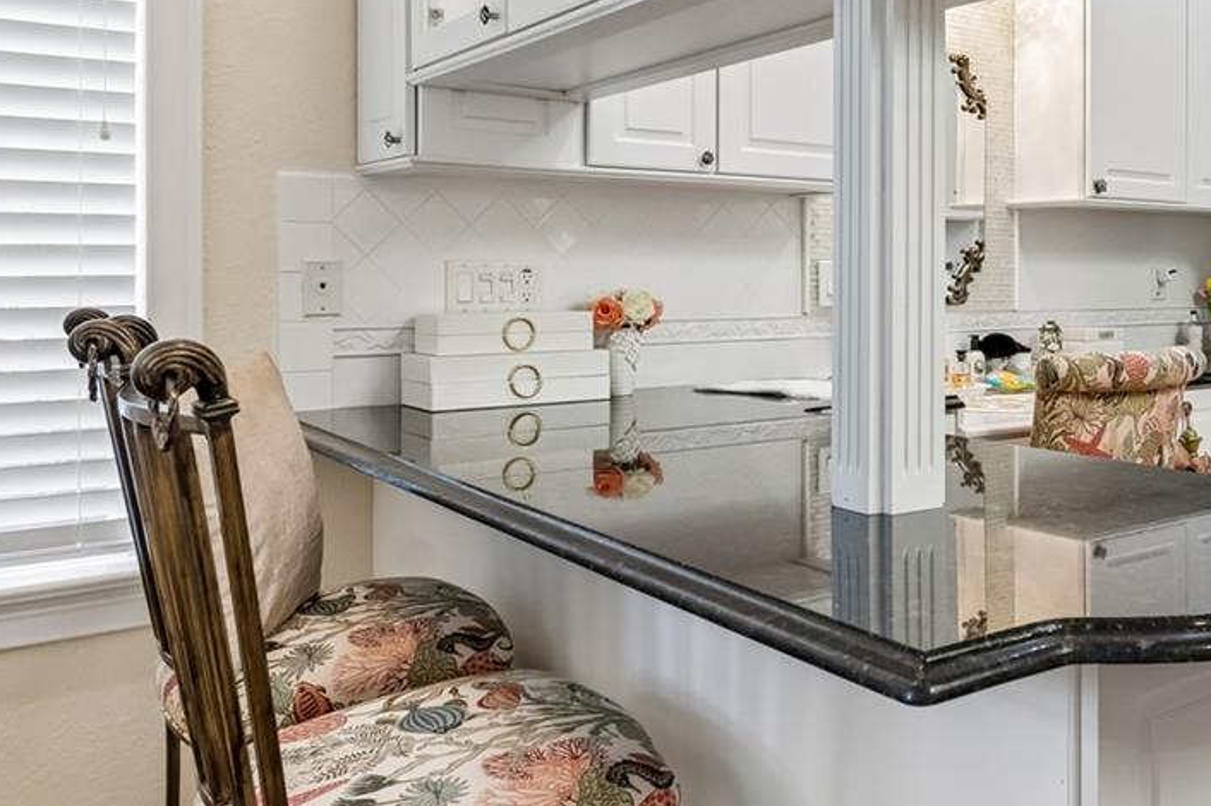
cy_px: 264
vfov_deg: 38.4
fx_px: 1143
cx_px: 926
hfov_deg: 53.0
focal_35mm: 34
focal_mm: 10
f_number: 7.1
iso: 100
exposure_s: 1/2.5
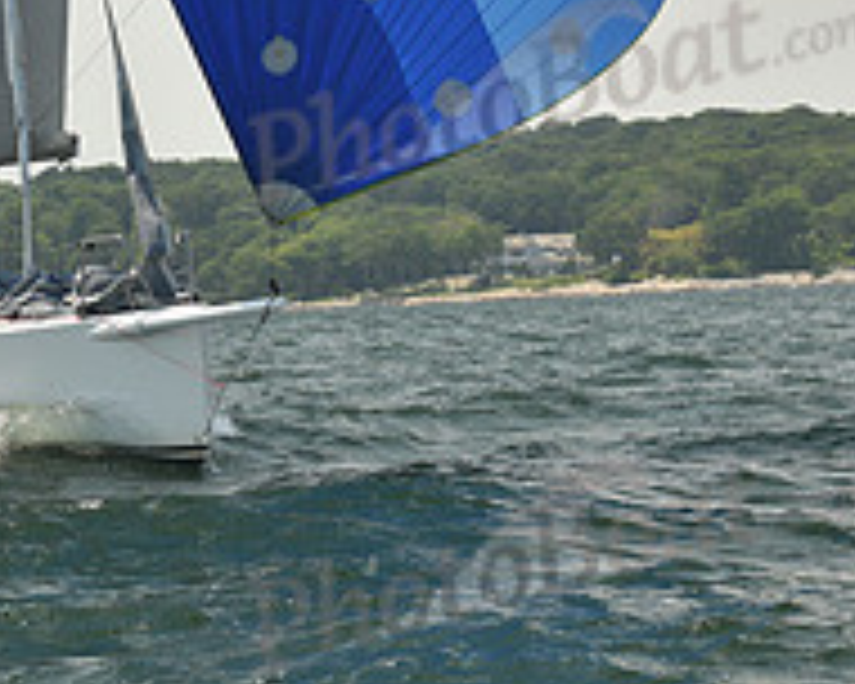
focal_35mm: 201
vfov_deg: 7.7
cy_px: 385
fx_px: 5086
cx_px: 18
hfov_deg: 9.5
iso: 250
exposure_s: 1/640
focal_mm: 70
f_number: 5.6
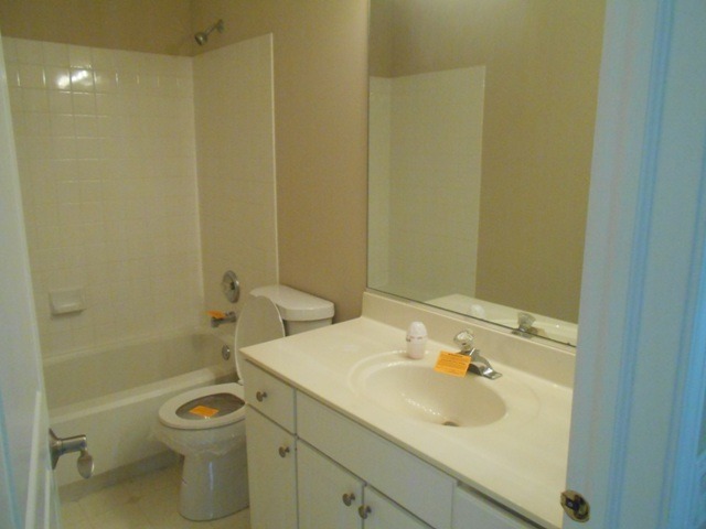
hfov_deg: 67.3
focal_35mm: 26
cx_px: 353
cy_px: 264
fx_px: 530
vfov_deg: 53.1
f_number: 3.2
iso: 800
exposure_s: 1/80
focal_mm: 4.6
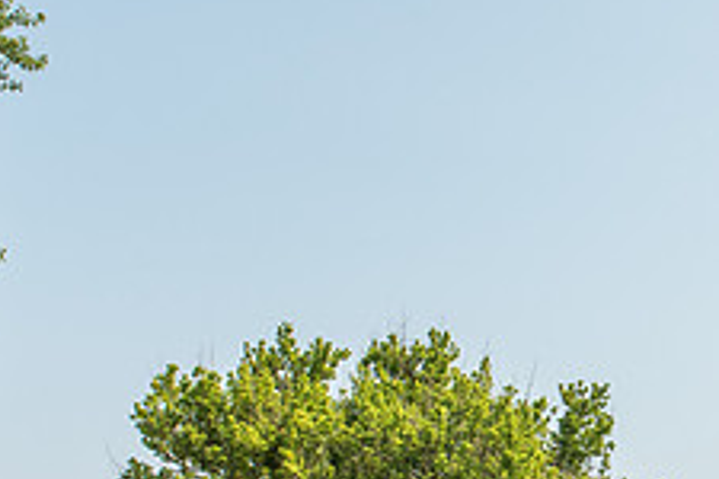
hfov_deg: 26.2
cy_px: 396
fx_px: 1458
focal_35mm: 73
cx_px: 722
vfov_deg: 18.5
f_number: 5.6
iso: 320
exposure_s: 1/1600
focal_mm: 24
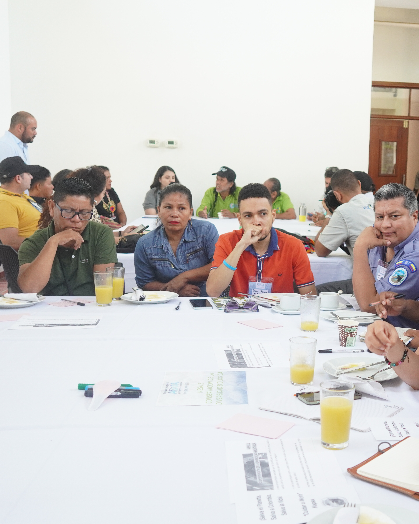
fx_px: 694
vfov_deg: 41.3
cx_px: 362
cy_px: 271
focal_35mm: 45
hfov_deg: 32.2
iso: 640
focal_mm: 19
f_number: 2.8
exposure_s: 1/125
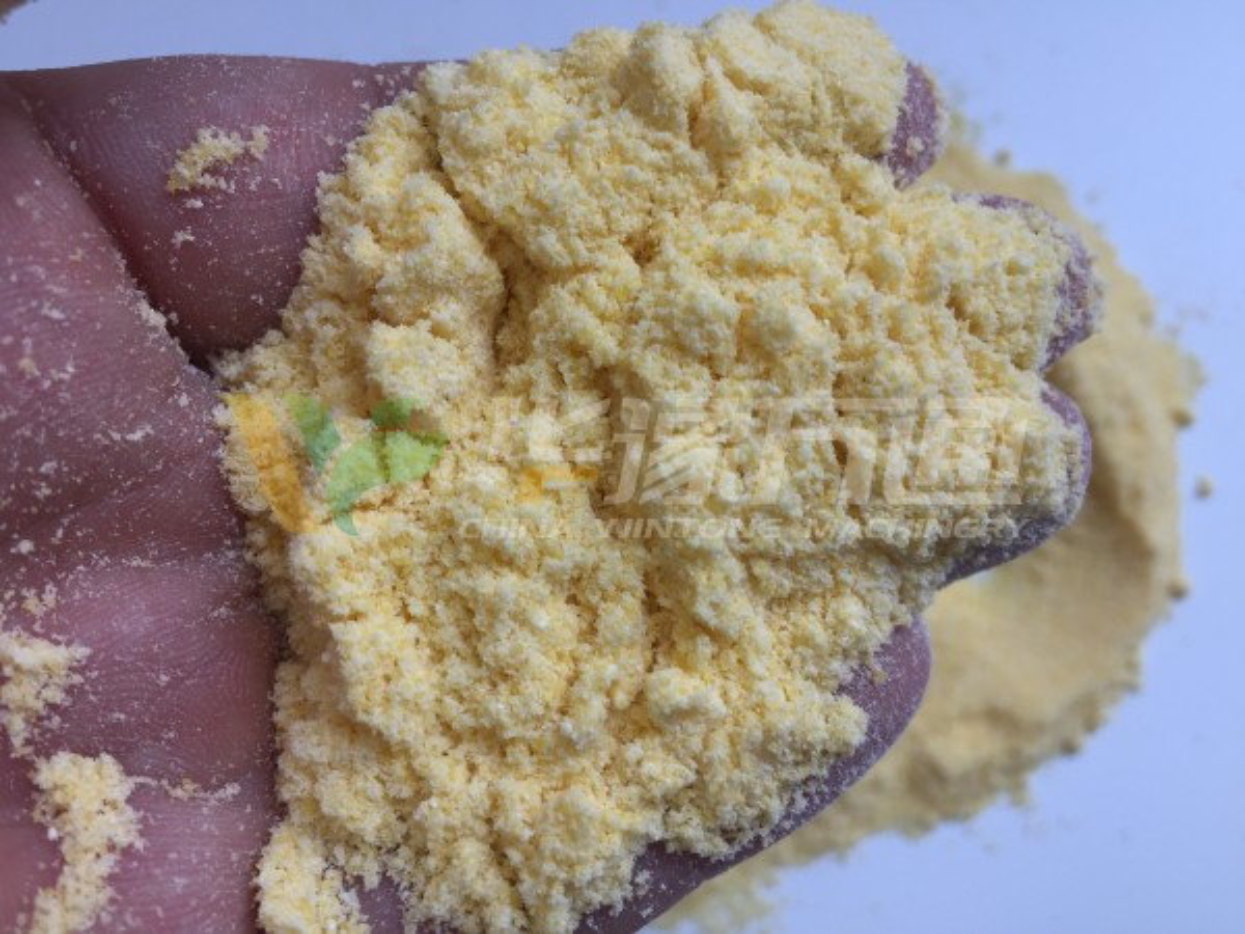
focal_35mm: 29
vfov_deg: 48.2
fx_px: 1043
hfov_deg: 61.7
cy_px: 467
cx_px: 622
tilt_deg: -77.5
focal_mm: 4.15
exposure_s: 1/50
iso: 32
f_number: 2.2
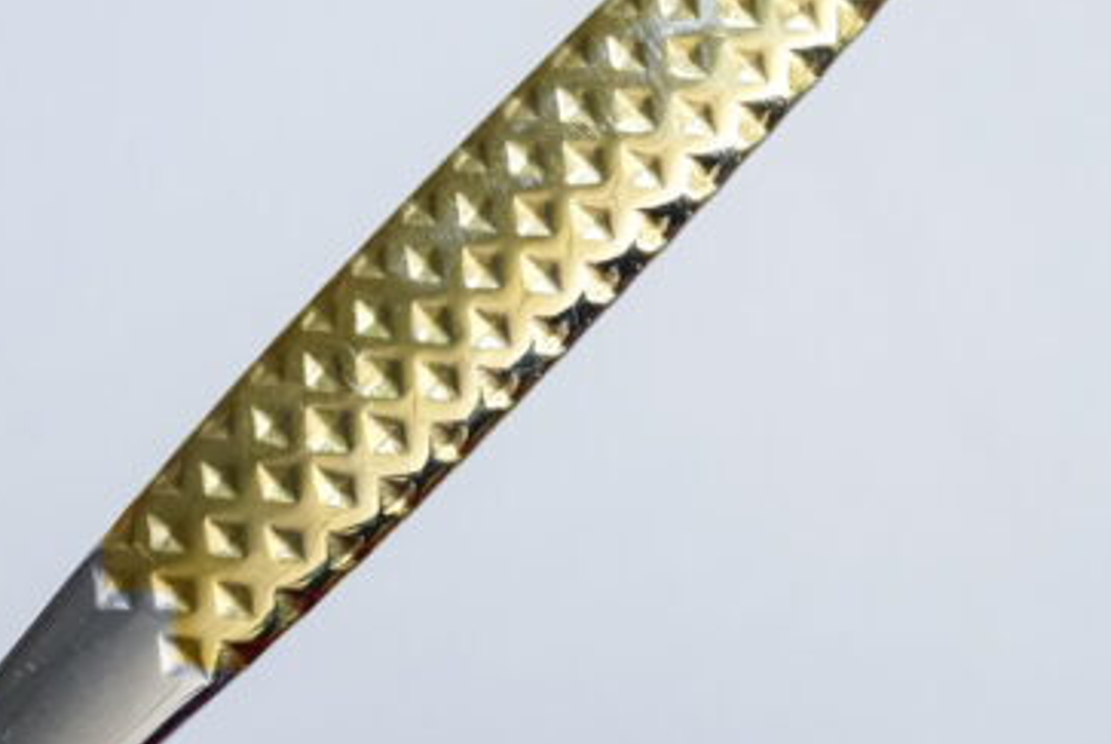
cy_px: 147
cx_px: 735
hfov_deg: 15.1
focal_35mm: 135
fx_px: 4171
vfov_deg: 10.2
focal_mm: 70
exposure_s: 1/160
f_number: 14
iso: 6400
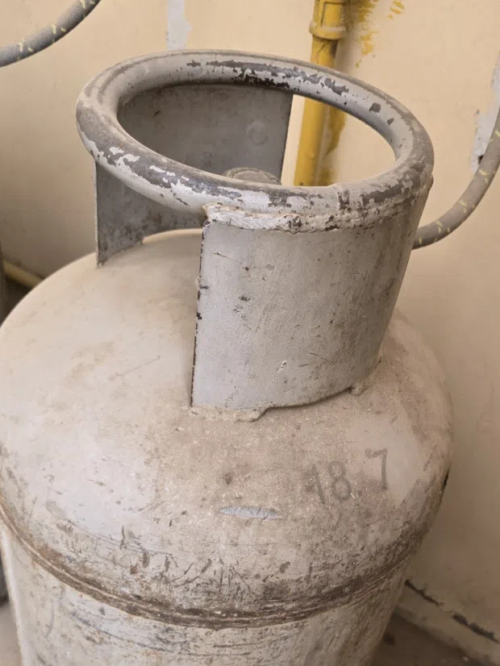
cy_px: 442
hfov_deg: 37.7
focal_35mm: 38
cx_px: 284
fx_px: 731
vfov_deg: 48.2
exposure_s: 1/180
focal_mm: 6.3
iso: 40
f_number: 1.7
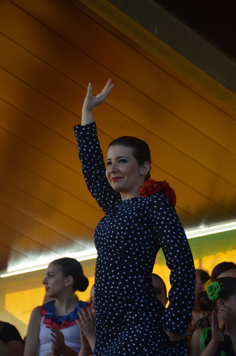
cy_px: 178
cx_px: 118
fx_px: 1482
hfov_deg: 9.1
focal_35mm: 150
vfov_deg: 13.7
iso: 800
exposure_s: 1/500
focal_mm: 100
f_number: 5.6
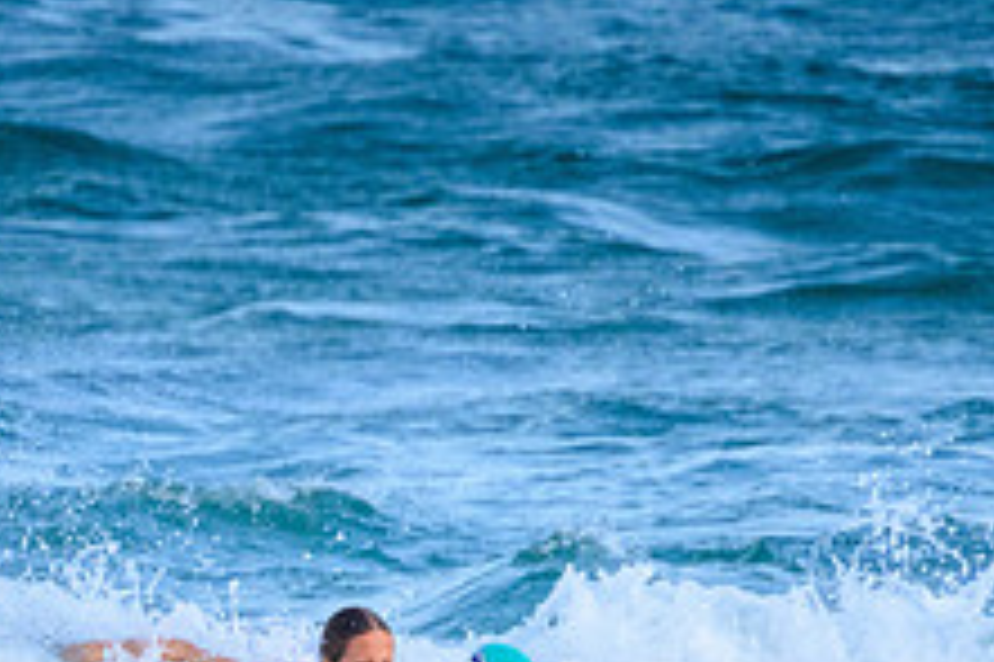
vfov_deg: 0.7
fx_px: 57938
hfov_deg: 1.0
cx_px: 229
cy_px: 795
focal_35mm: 2100
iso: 2800
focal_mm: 800
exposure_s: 1/2000
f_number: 11
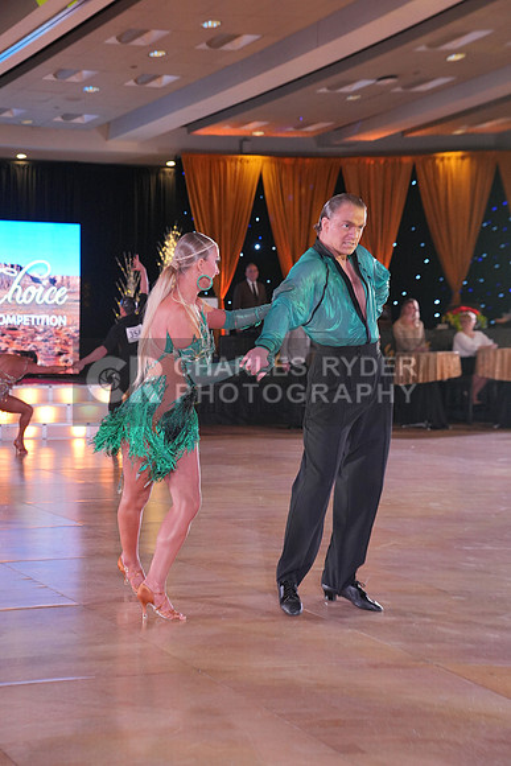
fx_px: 1064
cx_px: 256
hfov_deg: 27.0
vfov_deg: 39.6
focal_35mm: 50
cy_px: 383
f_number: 4
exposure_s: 1/500
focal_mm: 50
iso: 2500
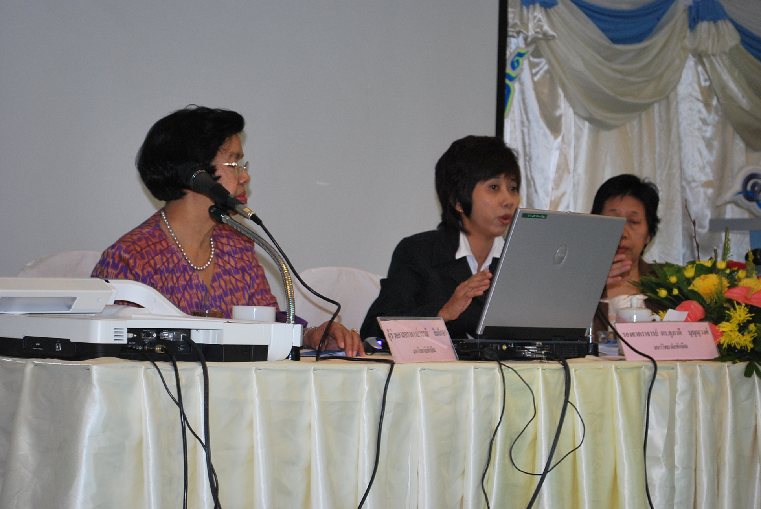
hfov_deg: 24.6
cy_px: 254
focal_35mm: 82
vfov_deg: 16.6
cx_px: 380
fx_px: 1746
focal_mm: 55
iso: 400
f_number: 5.6
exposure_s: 1/13
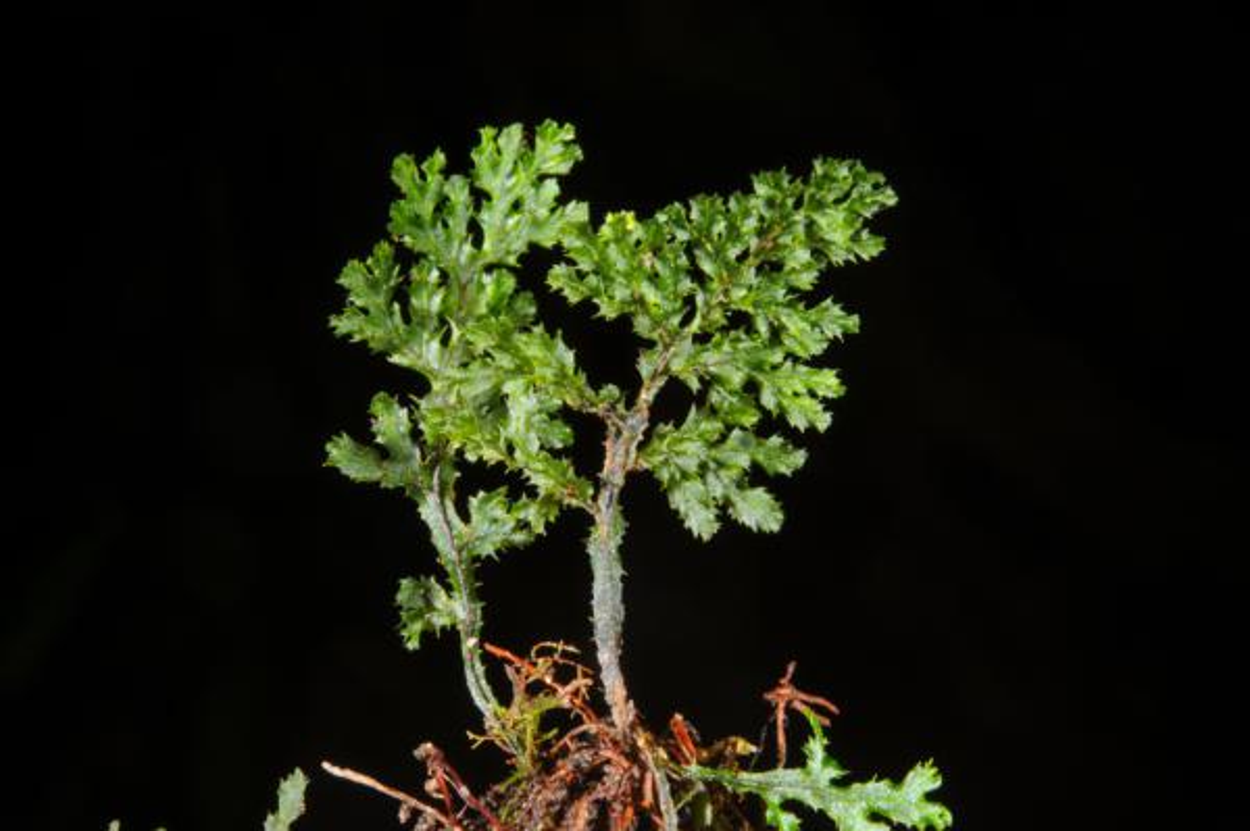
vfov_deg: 15.2
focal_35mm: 90
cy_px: 416
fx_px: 3122
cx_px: 625
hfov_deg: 22.6
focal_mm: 60
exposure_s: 1/60
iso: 200
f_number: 36
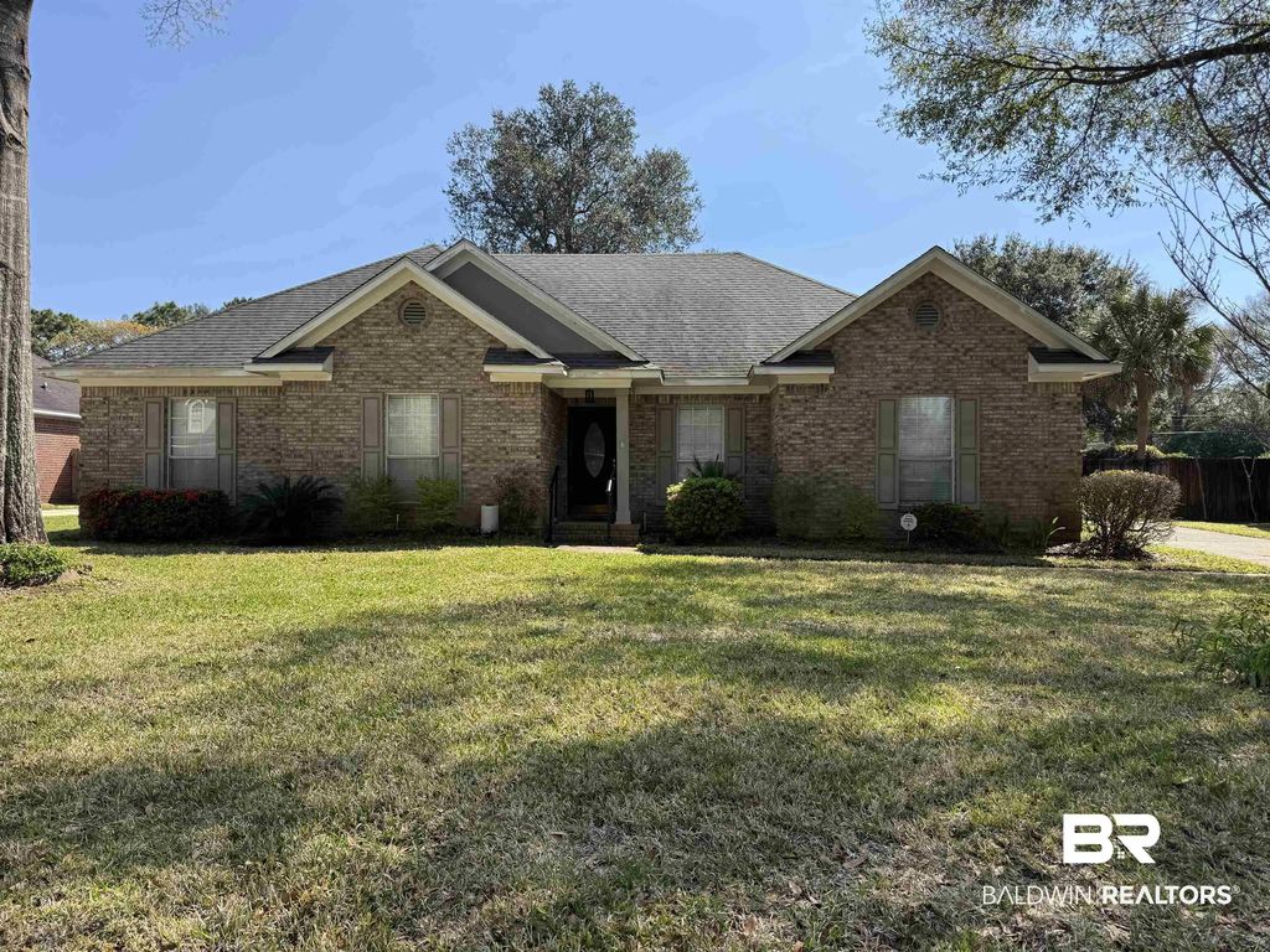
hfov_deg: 71.6
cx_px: 635
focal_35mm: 24
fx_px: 881
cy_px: 476
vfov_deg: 56.8
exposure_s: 1/2415
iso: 80
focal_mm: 6.76
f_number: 1.78
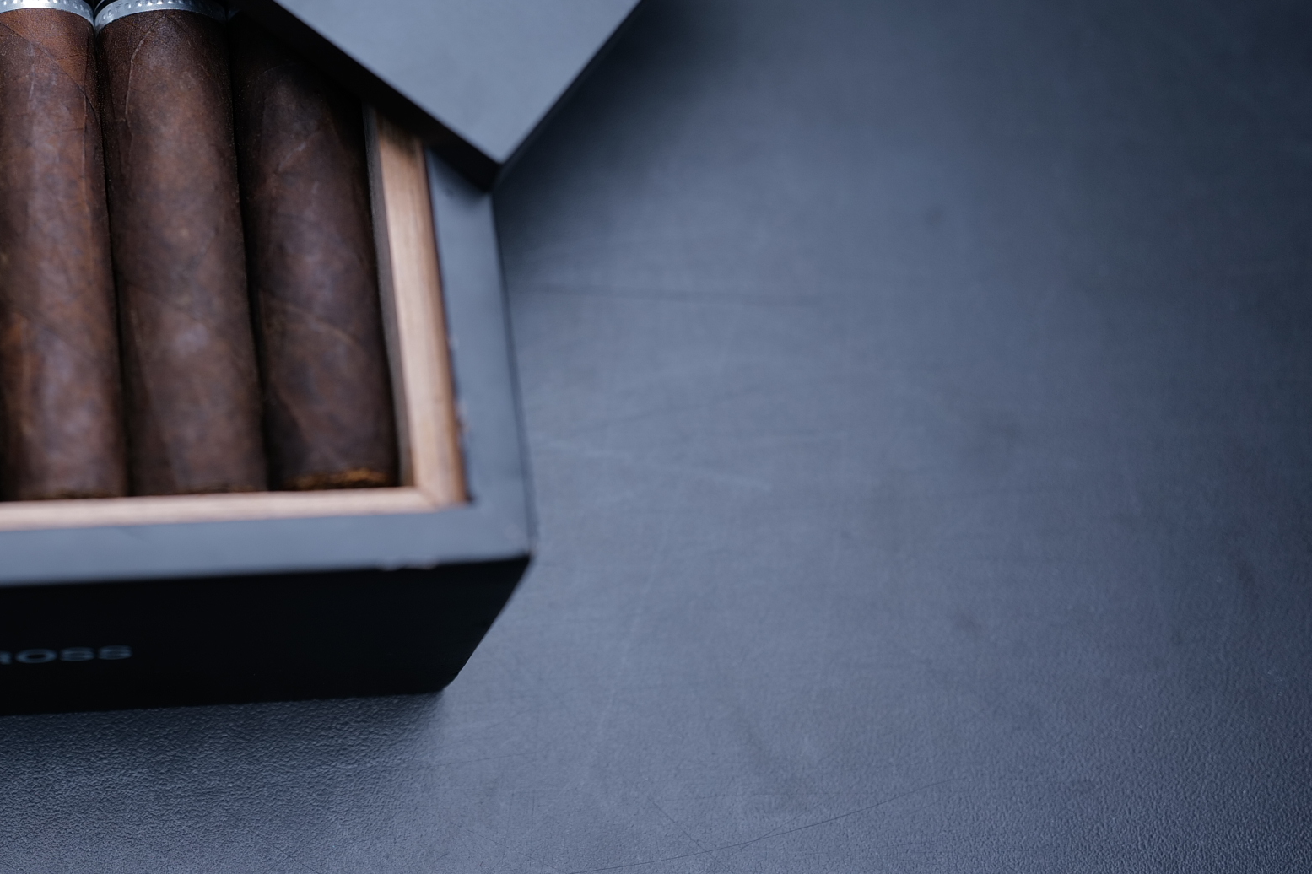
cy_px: 112
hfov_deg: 28.8
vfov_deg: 20.0
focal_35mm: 67
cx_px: 107
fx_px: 2441
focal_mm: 35
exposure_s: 1/125
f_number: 2
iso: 200
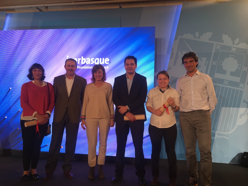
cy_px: 93
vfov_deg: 48.2
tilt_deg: +1.4
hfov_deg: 61.7
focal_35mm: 29
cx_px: 124
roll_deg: -1.3
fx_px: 208
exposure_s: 1/33
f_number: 2.2
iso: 32
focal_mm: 4.15
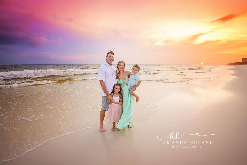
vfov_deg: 77.3
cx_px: 124
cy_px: 82
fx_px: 103
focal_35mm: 15
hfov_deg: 100.4
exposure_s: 1/640
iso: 640
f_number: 2.8
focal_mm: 15
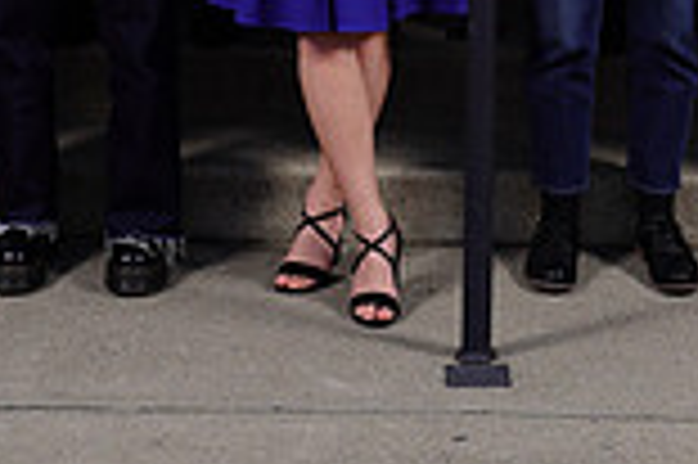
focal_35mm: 135
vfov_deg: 9.6
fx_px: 2615
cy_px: -394
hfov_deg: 15.2
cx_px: 455
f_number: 8
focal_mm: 36
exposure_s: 1/200
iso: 100
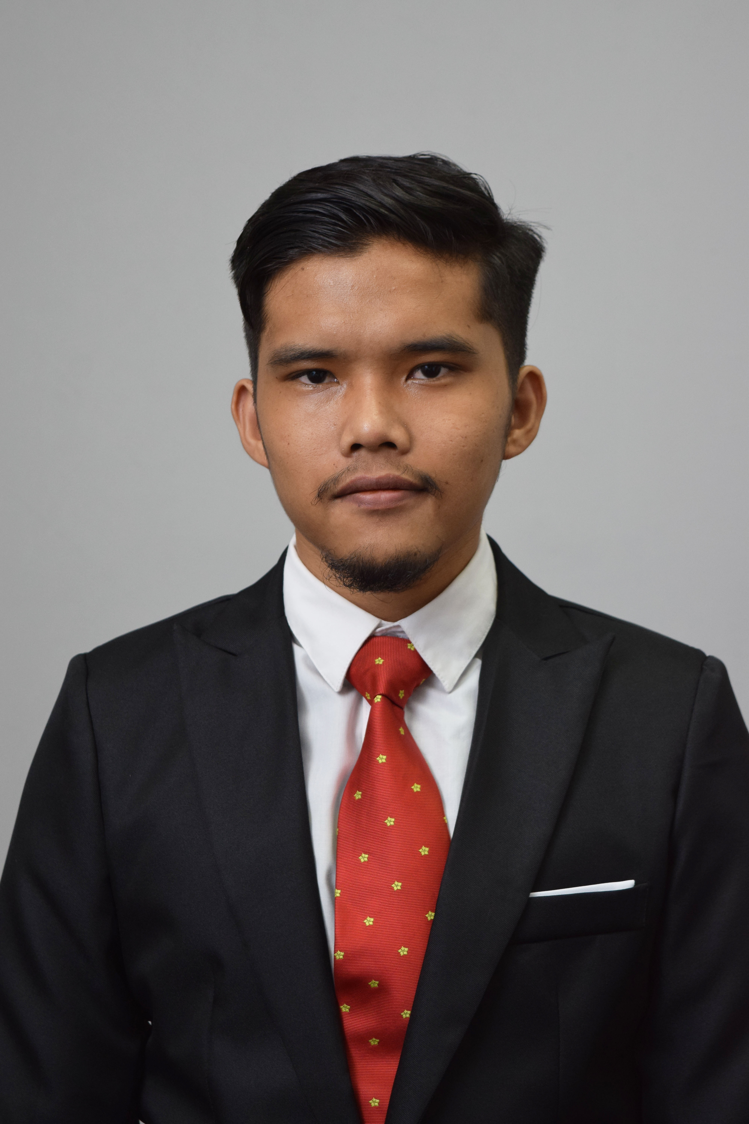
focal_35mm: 82
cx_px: 374
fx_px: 2574
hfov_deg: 16.6
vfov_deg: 24.6
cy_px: 562
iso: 640
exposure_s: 1/50
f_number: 5.6
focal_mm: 55
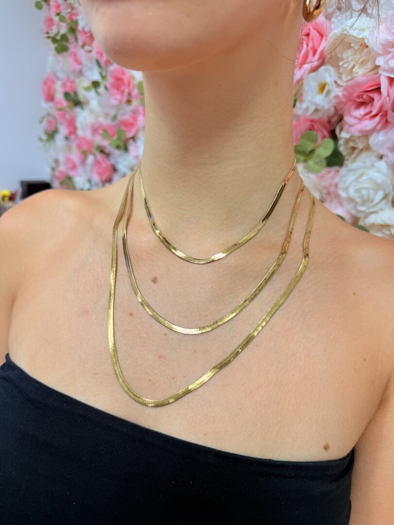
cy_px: 262
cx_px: 197
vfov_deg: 71.6
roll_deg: -3.4
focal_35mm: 24
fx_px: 364
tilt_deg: -17.4
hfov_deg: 56.8
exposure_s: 1/100
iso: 125
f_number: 1.78
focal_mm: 6.76
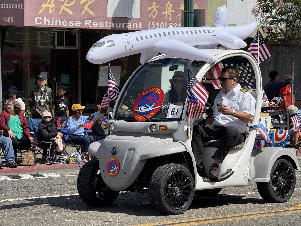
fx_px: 1043
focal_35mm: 120
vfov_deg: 12.3
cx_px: 150
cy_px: 113
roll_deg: -0.8
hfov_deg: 16.4
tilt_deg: -1.4
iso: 64
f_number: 2.8
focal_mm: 15.66
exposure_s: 1/1689
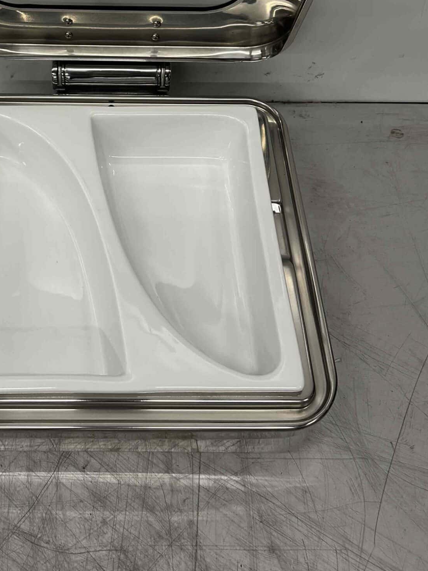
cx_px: 121
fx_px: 692
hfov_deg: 33.8
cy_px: 124
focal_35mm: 42
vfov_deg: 43.0
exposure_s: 1/50
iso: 125
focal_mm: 6.86
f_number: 1.78
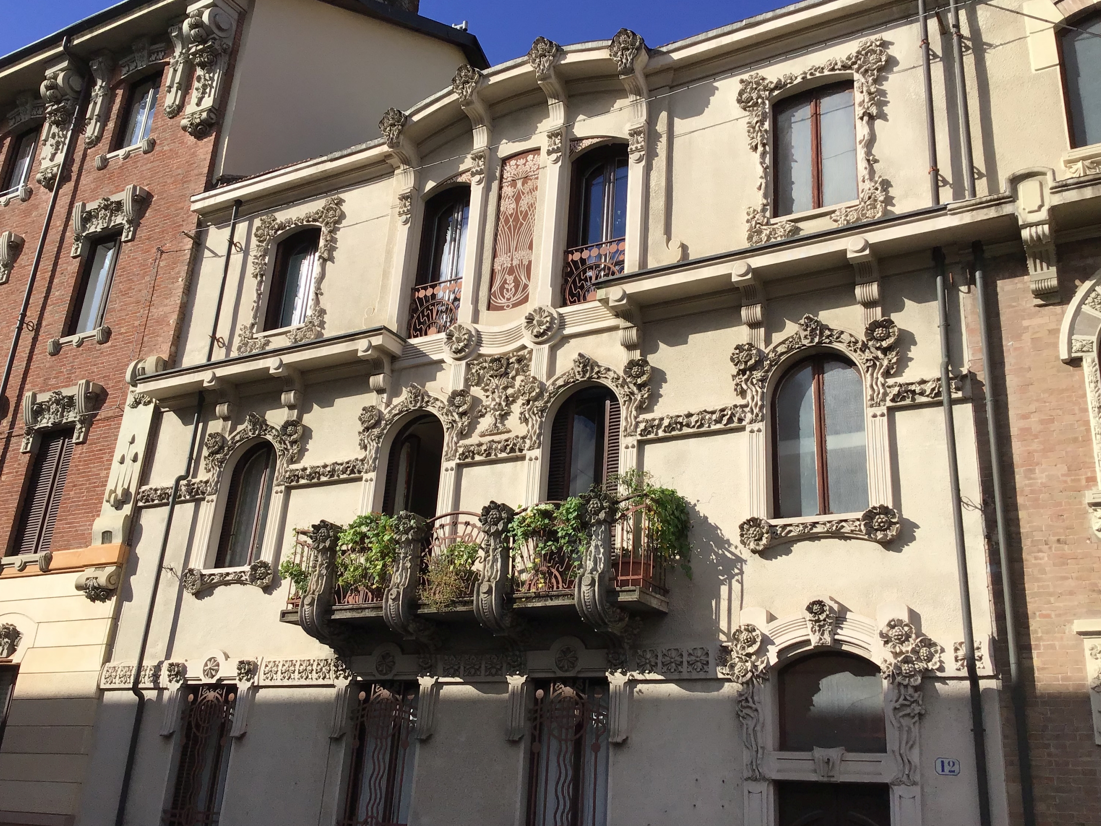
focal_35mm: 34
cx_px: 535
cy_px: 412
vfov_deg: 41.8
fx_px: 1081
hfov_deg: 53.9
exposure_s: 1/1631
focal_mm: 3.3
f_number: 2.4
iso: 25
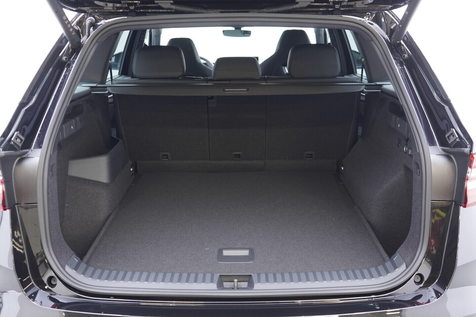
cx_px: 238
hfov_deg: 53.1
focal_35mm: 36
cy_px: 158
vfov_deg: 36.9
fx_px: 476
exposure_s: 1/40
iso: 800
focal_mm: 24
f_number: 2.8
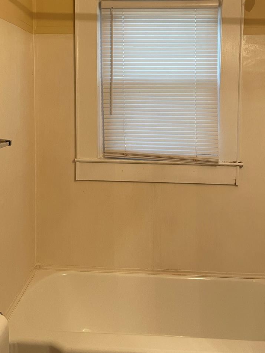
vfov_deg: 44.3
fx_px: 429
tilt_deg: -3.0
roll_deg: -0.1
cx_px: 125
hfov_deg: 34.3
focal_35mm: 42
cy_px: 122
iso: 100
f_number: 1.6
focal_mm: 4.2
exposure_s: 1/60
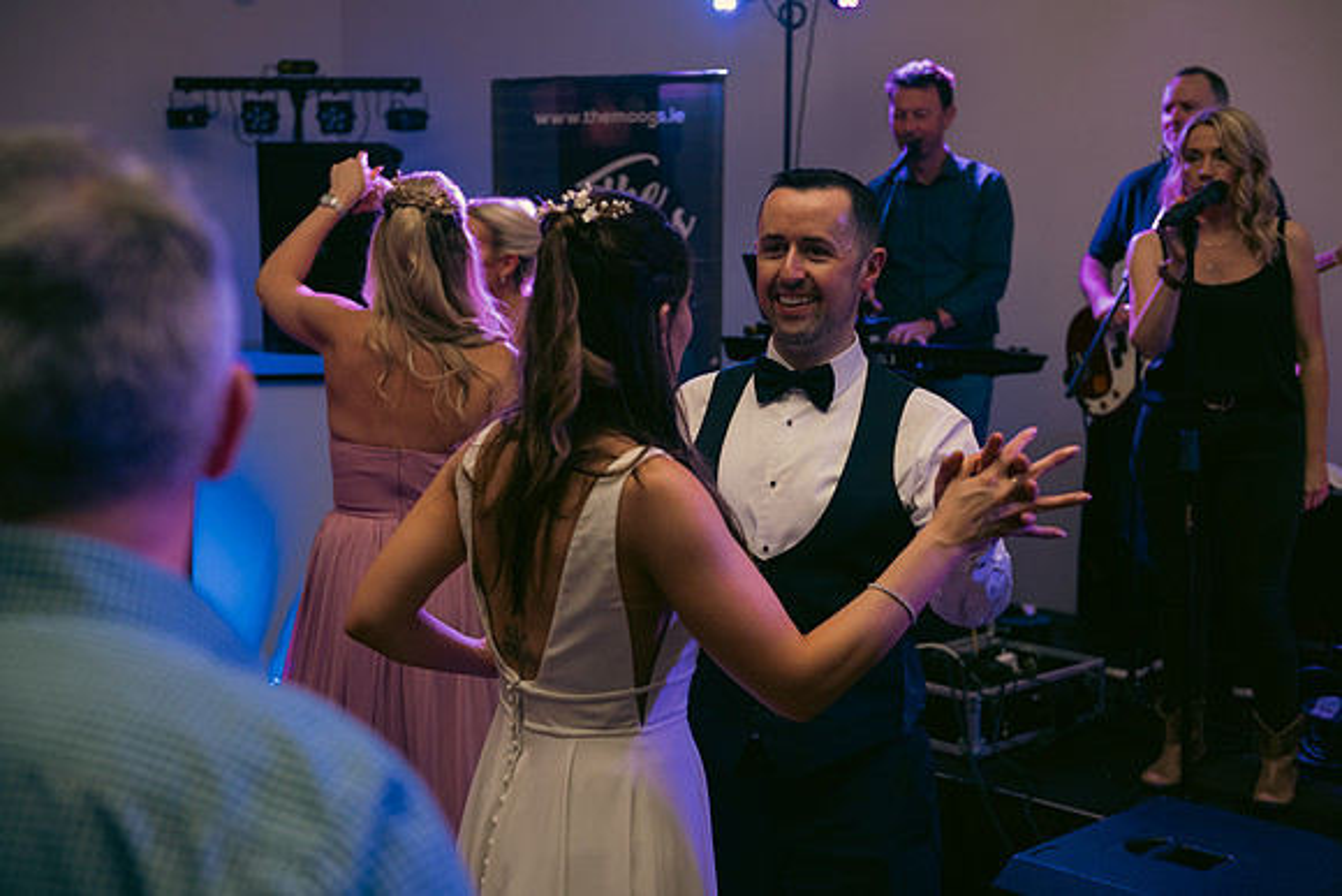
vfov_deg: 28.1
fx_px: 1790
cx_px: 671
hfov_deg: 41.1
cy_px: 448
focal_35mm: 48
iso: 800
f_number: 3.5
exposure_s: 1/160
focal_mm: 48
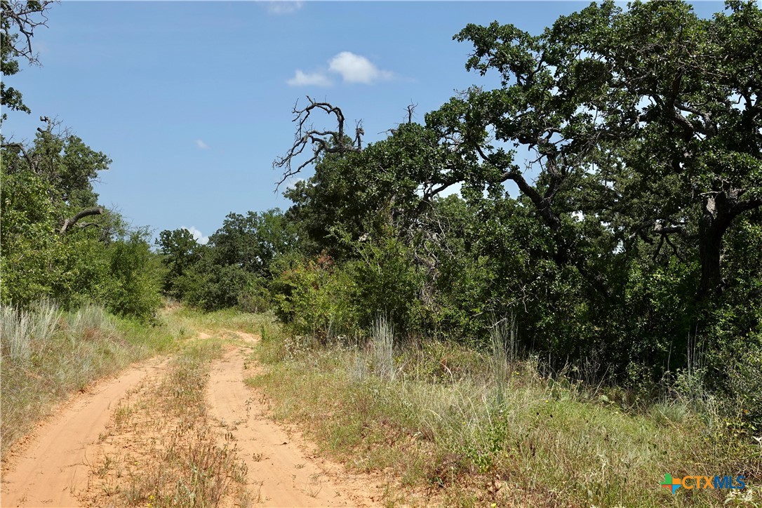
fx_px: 1143
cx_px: 381
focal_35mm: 54
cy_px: 254
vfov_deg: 25.1
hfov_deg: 36.9
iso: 100
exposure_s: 1/640
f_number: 4
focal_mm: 19.68
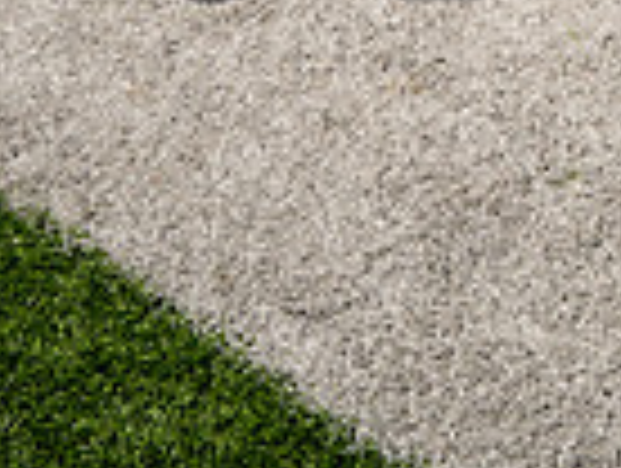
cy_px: -513
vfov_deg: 13.3
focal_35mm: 94
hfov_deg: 20.4
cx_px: 549
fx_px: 1689
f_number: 8
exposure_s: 1/250
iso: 100
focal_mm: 30
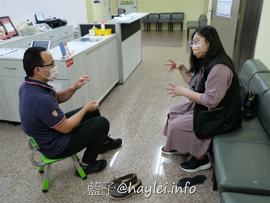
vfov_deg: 46.8
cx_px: 135
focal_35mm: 30
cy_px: 102
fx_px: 234
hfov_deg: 60.0
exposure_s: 1/60
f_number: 1.7
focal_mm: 15
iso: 200
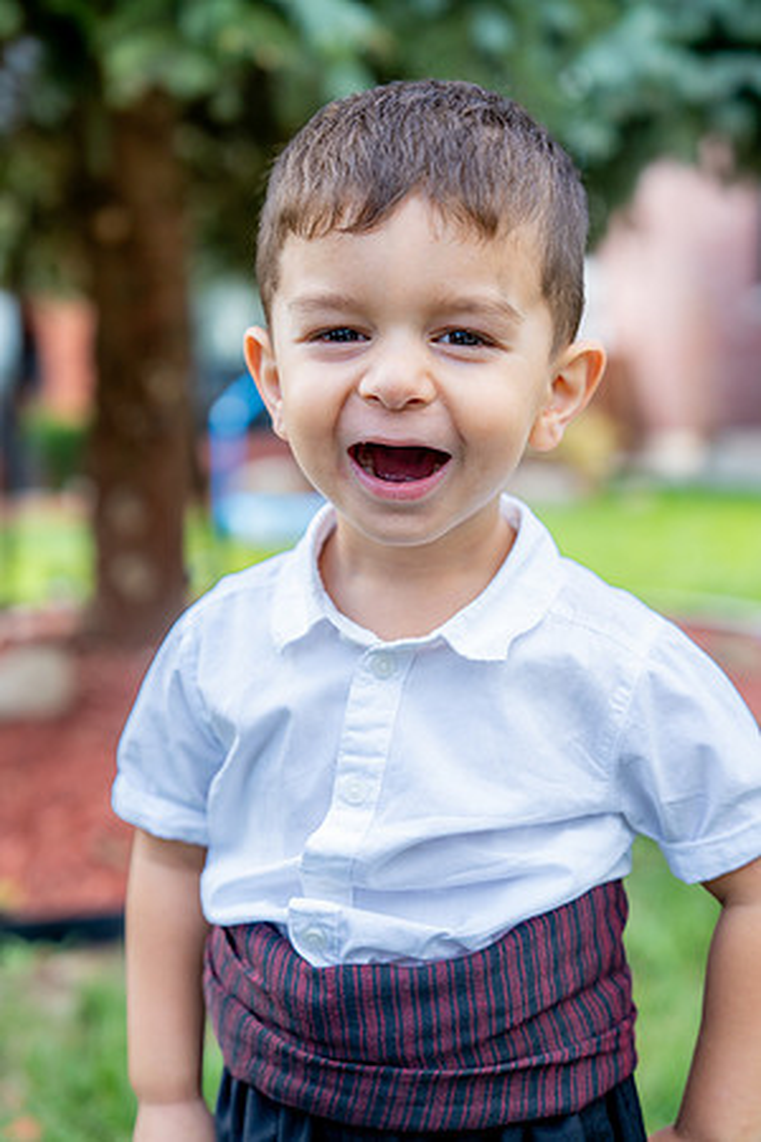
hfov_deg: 26.0
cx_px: 380
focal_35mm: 52
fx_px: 1649
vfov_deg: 38.2
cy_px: 571
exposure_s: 1/1000
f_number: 2.8
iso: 320
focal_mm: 52
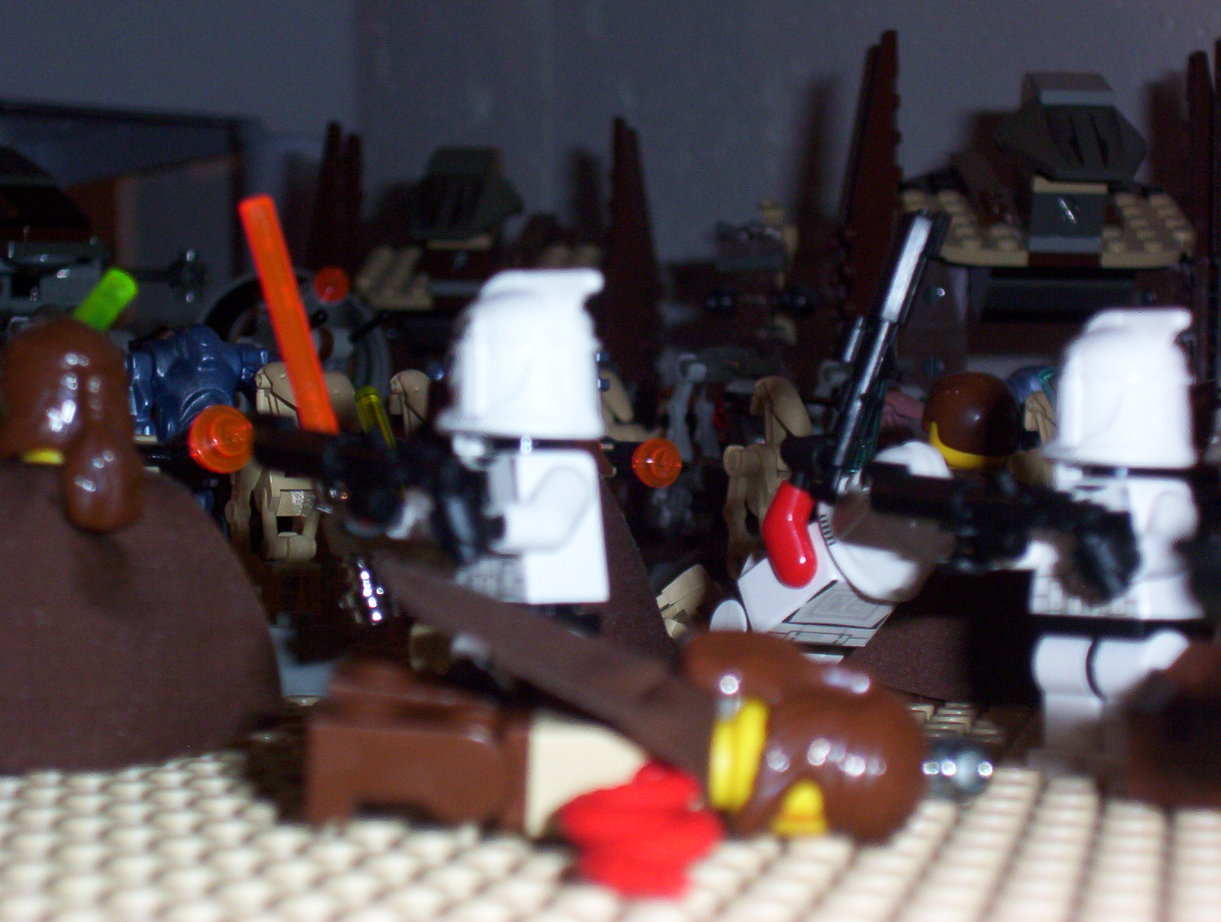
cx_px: 610
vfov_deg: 16.1
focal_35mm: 92
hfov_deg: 21.3
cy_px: 461
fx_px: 3253
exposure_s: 1/72.2
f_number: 4.33
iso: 140
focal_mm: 14.19
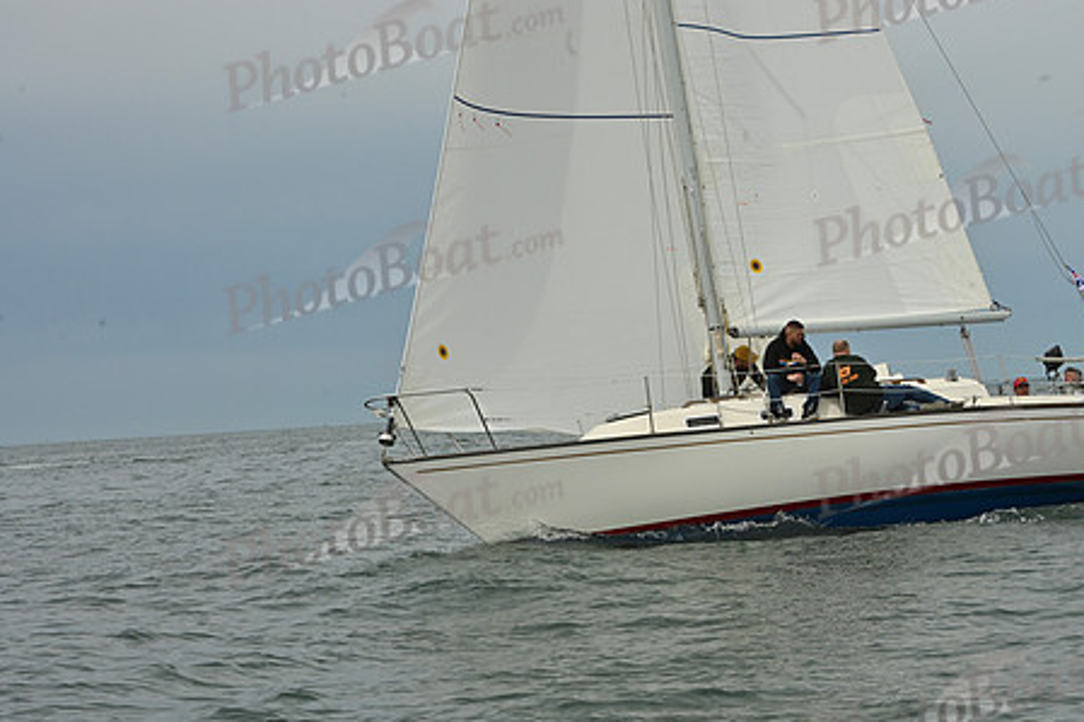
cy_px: 363
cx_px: 690
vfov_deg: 12.9
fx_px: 3190
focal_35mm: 106
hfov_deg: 19.2
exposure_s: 1/800
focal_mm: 82
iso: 320
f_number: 14
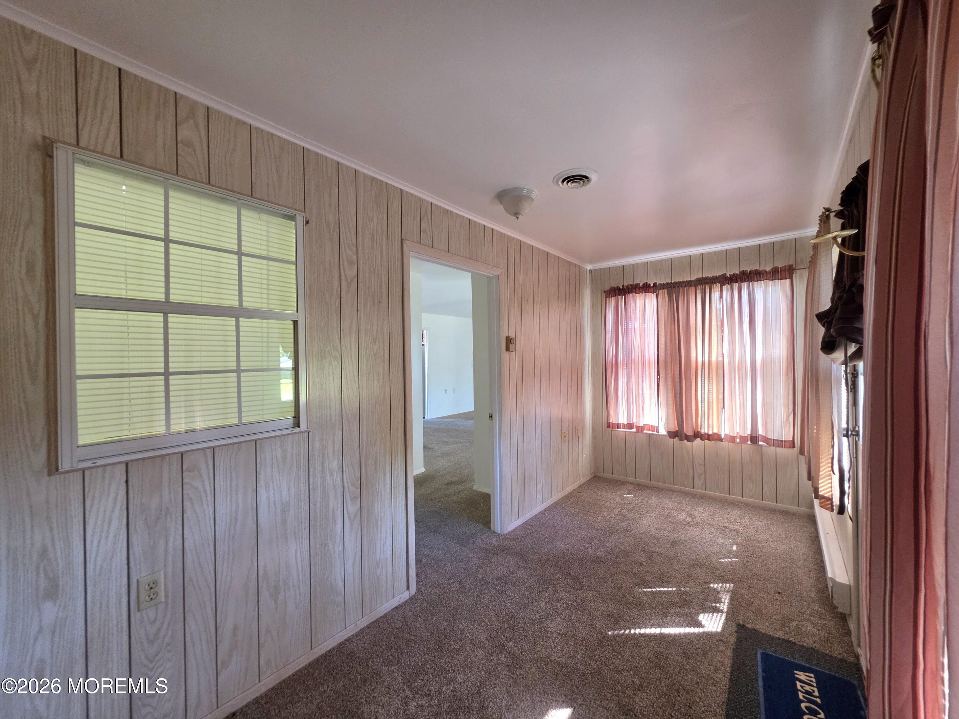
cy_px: 360
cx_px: 480
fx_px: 360
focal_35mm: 13
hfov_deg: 106.2
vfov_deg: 89.9
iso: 200
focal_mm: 2.2
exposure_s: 1/60.2
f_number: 1.9
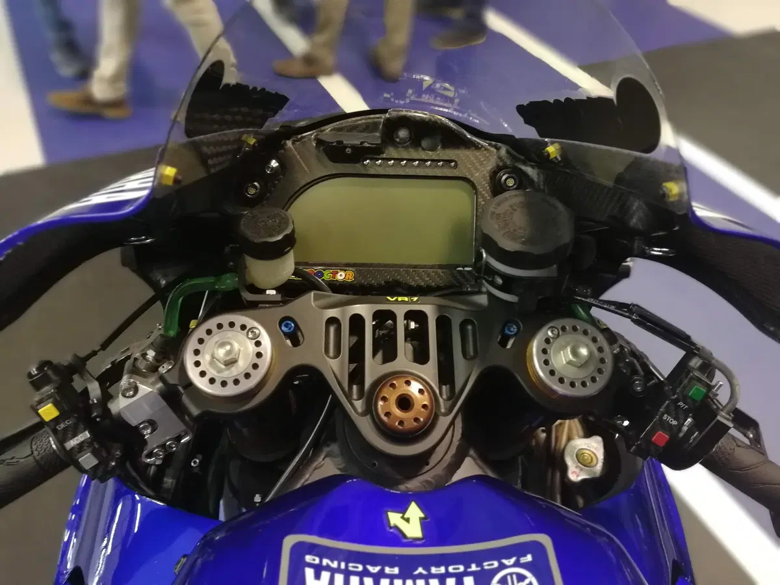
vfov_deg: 51.4
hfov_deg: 65.3
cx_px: 390
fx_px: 608
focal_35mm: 27
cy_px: 292
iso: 400
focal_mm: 3.95
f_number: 4
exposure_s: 1/25
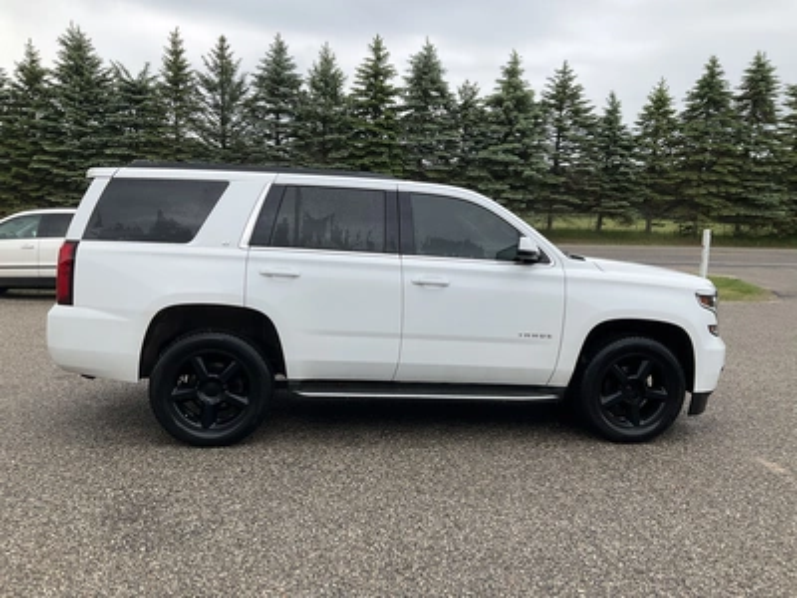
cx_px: 398
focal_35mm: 29
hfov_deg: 61.7
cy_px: 299
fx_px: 668
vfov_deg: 48.2
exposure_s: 1/551
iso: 25
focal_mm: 3
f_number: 1.8
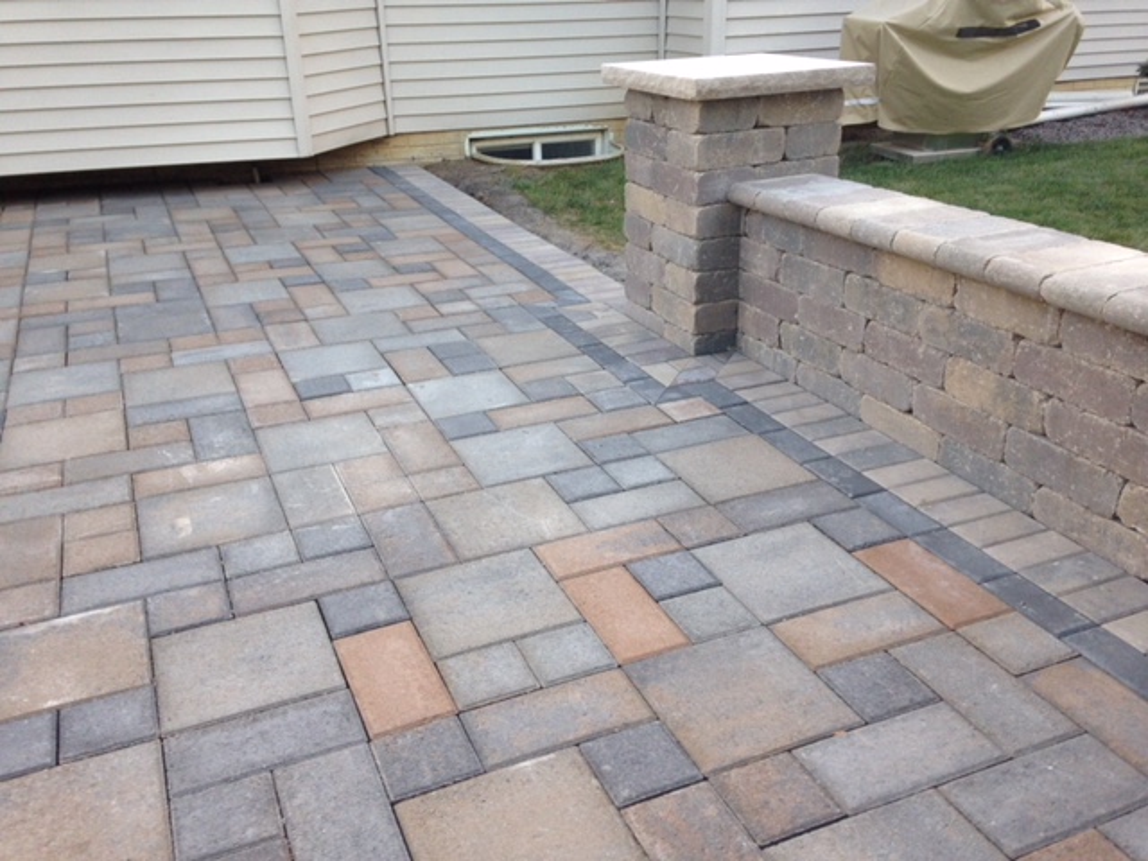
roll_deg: +1.7
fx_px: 1094
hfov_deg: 55.4
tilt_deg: -23.6
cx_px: 574
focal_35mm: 33
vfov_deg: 42.9
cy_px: 430
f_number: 2.4
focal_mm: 4.12
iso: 80
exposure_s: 1/120
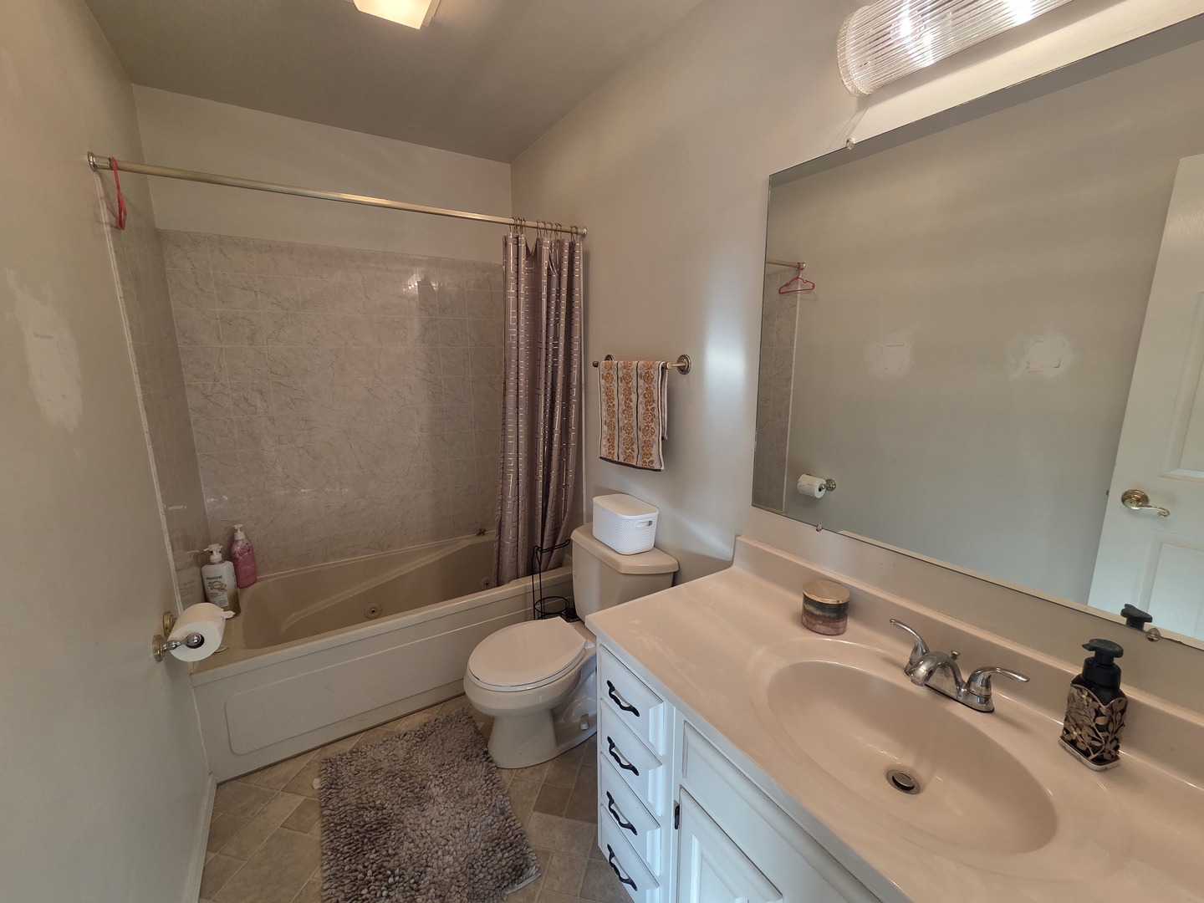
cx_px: 602
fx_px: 452
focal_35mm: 13
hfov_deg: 106.2
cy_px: 452
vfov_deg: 89.9
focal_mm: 2.2
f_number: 2.2
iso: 200
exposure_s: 1/60
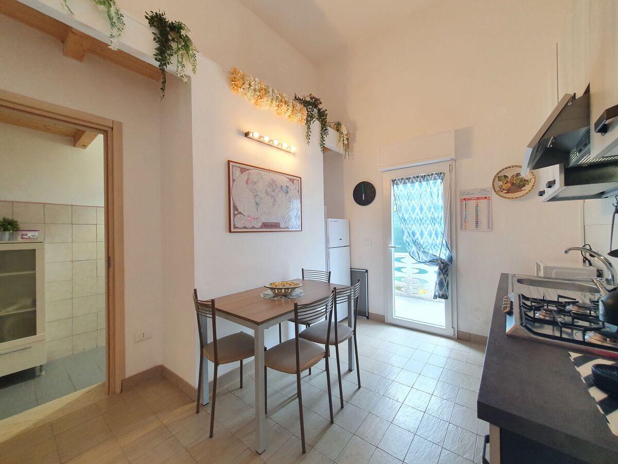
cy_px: 232
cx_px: 309
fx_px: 232
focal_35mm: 13
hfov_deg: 106.2
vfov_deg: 89.9
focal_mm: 1.8
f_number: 2.2
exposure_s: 1/50
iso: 125
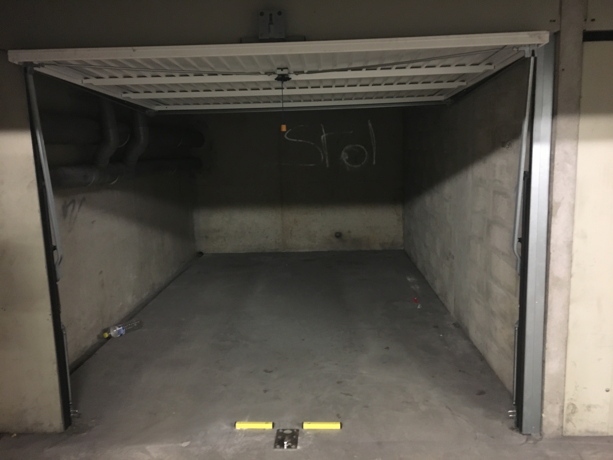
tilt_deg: -9.7
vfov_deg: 48.2
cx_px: 306
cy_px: 230
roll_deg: +0.6
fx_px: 514
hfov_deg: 61.7
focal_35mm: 29
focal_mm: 4.15
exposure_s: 1/17
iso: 400
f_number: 2.2
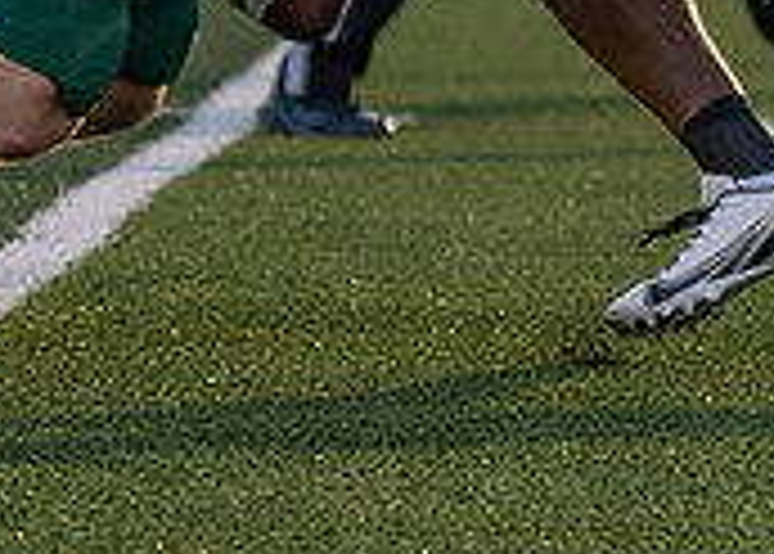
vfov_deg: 2.7
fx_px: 11655
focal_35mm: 530
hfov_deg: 3.8
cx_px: 475
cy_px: -320
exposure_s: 1/1250
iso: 160
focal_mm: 91
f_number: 2.8
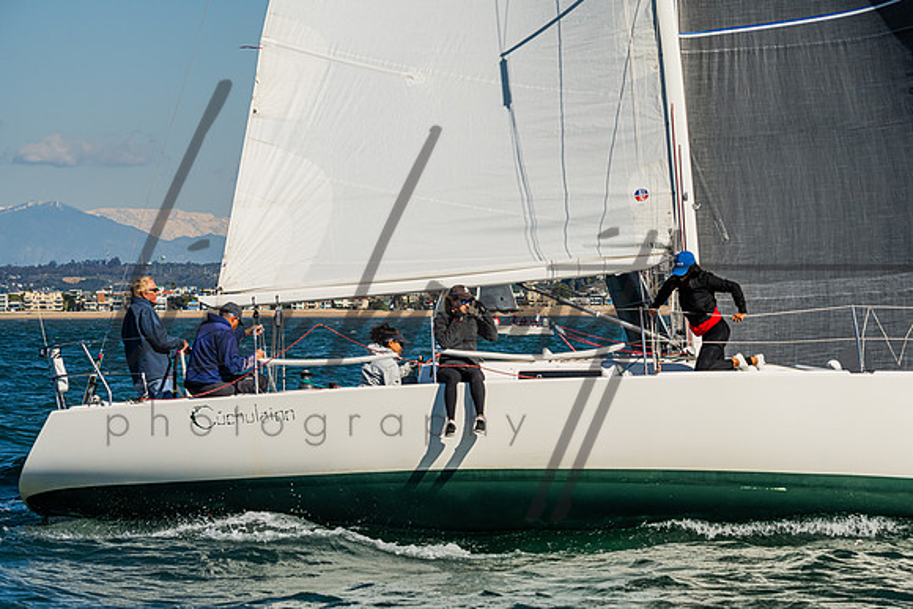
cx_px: 456
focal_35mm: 168
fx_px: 4272
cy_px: 304
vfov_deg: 8.2
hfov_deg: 12.2
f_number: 9
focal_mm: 165
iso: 400
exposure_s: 1/2000
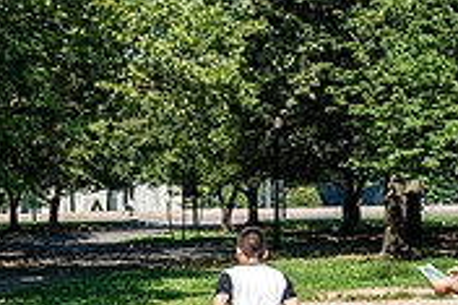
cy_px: 358
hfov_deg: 18.0
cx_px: 57
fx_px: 1424
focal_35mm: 112
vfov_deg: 12.0
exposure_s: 1/500
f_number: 6.3
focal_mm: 34
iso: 200
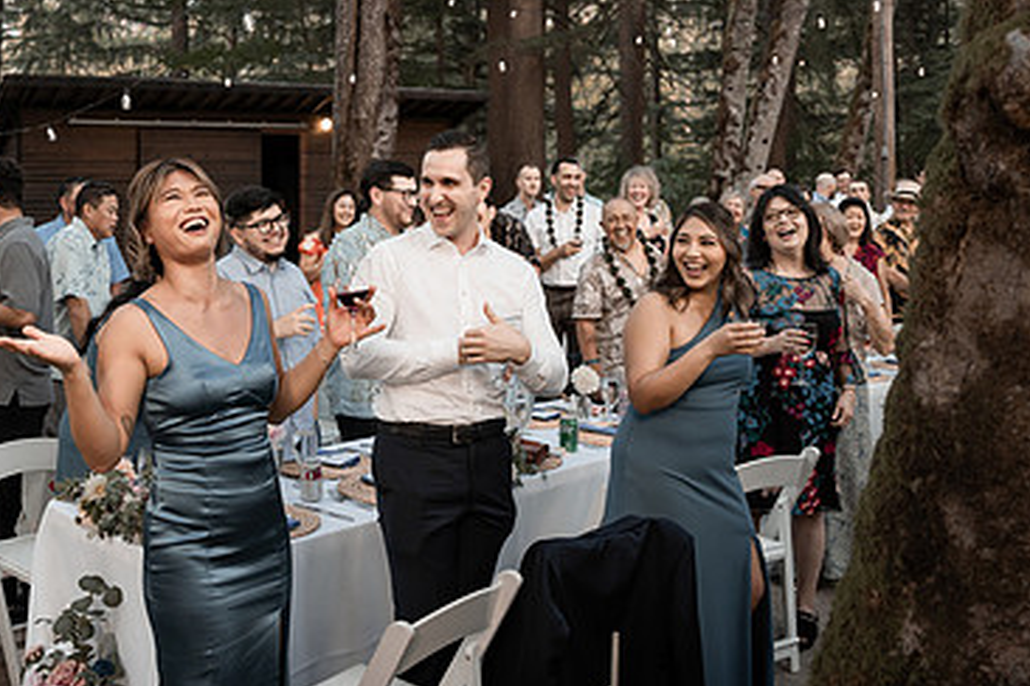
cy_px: 181
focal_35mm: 38
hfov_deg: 48.7
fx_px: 1087
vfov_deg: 34.4
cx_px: 256
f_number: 2.8
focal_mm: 24
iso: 800
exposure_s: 1/400
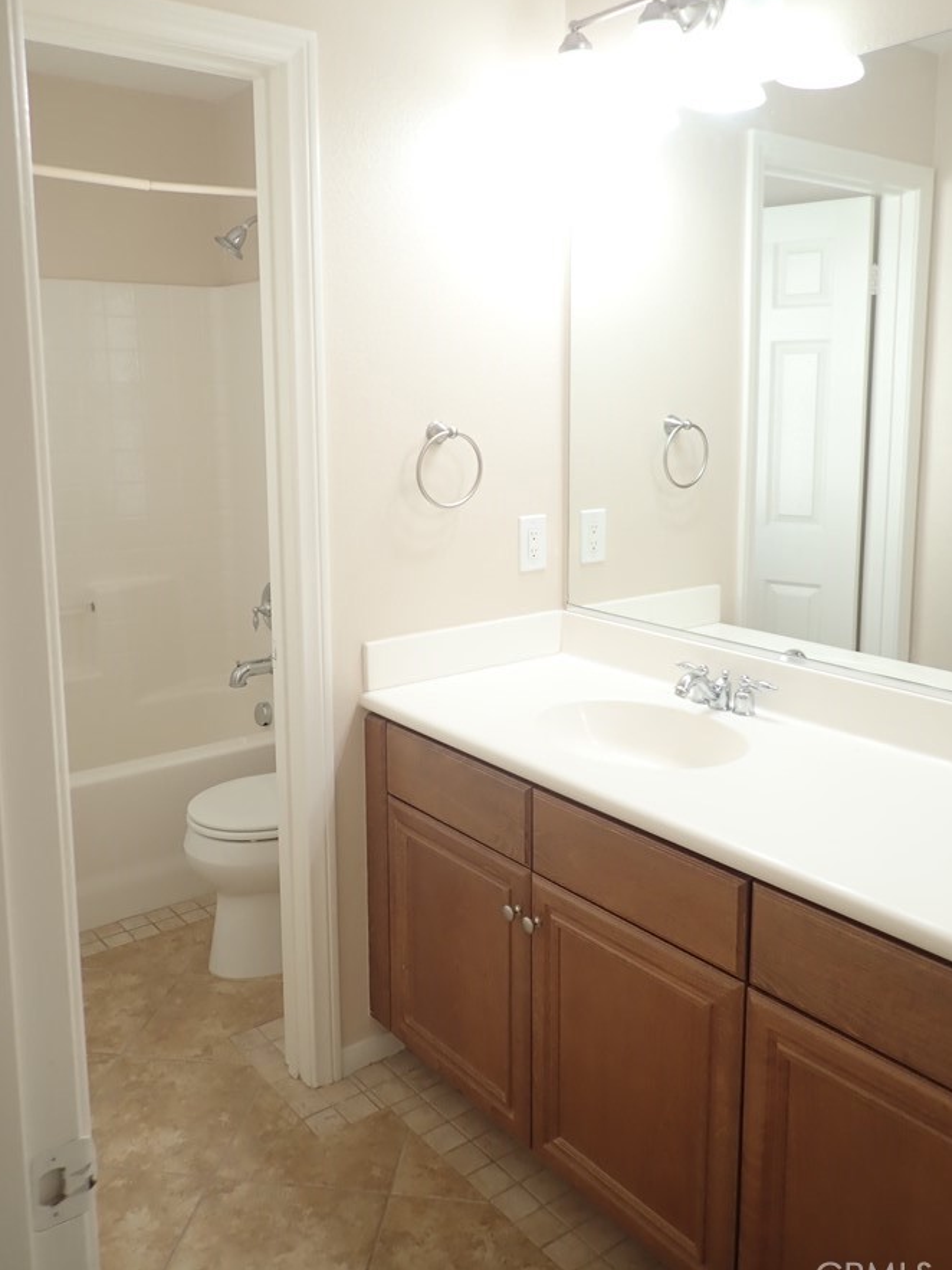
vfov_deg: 61.5
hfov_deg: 48.2
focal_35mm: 29
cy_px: 559
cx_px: 483
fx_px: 1064
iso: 100
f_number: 2
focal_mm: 4.5
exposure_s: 1/80
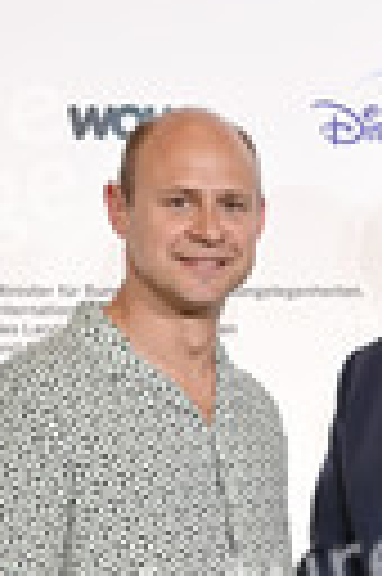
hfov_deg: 11.4
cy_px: 868
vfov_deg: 15.8
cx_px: 337
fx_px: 1899
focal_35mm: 119
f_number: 4.5
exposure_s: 1/250
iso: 1250
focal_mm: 38
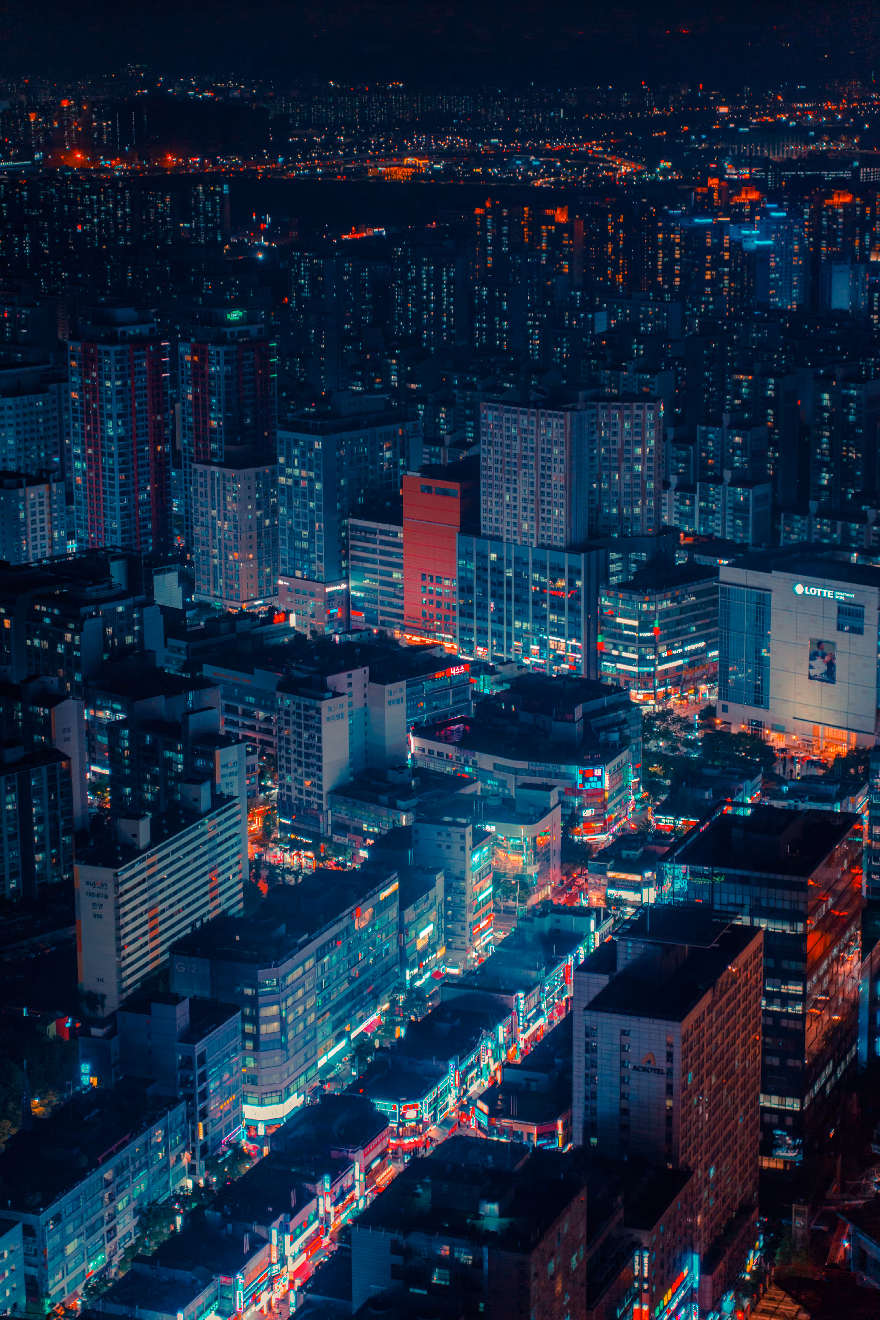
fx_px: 2750
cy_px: 660
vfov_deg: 27.0
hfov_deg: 18.2
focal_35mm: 75
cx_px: 440
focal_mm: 75
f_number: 2.8
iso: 800
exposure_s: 1/30
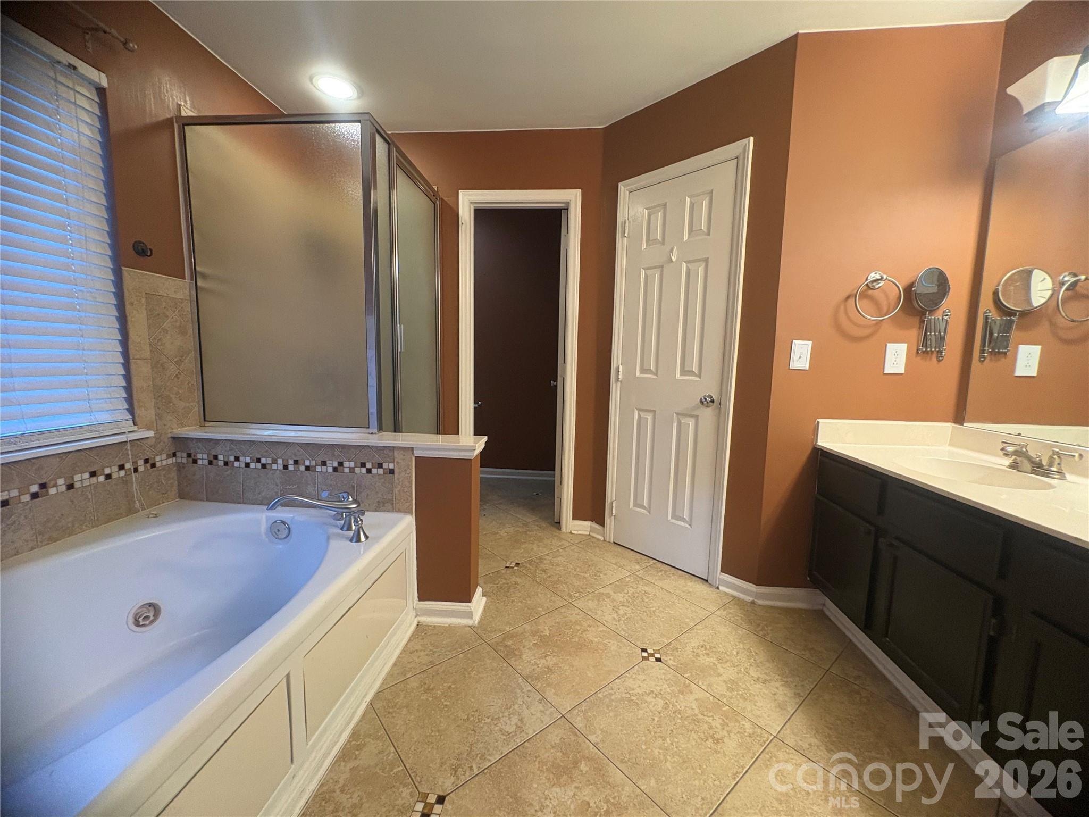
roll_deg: -1.1
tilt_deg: -7.0
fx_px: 440
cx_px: 544
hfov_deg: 102.1
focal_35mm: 14
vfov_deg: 85.7
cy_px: 408
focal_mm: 2.22
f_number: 2.2
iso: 400
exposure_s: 1/60
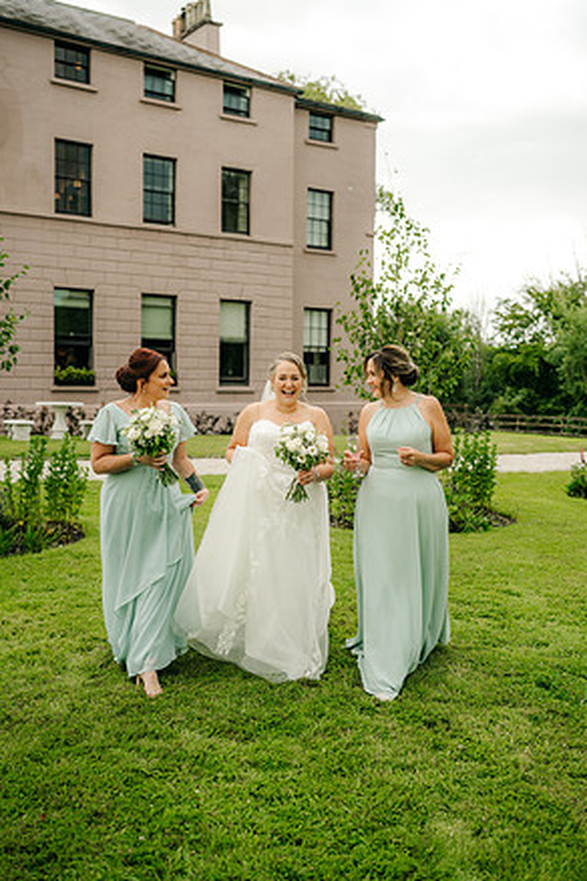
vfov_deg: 53.1
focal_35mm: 36
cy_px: 430
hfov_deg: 36.9
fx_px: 880
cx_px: 291
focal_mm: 35
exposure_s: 1/500
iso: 100
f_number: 2.2
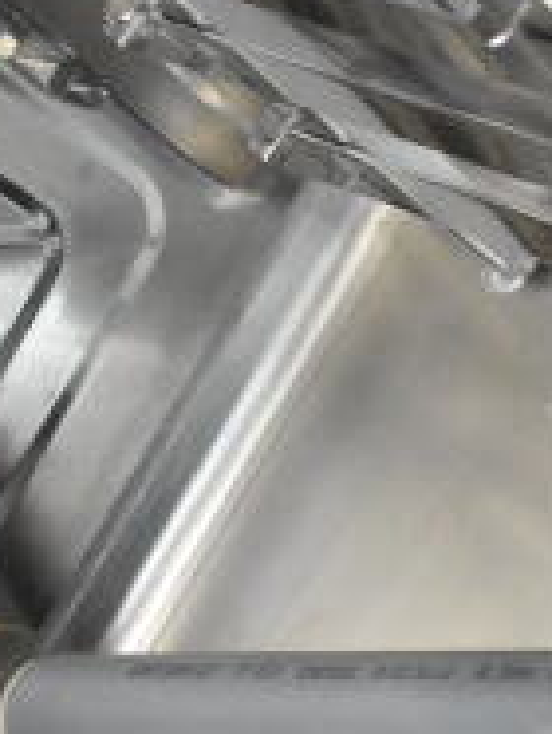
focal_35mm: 123
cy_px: 716
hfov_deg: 11.4
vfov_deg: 15.7
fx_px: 2609
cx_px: 895
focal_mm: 26
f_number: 4
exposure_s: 1/40
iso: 8000
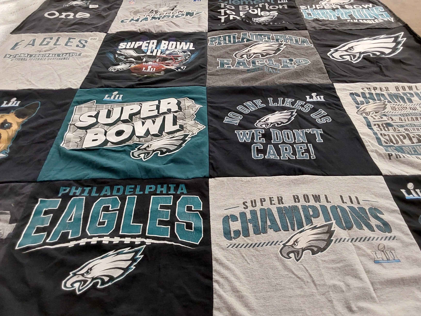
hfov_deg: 63.4
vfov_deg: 49.7
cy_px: 158
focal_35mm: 28
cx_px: 210
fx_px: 341
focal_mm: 2.91
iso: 200
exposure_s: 1/60
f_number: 1.9
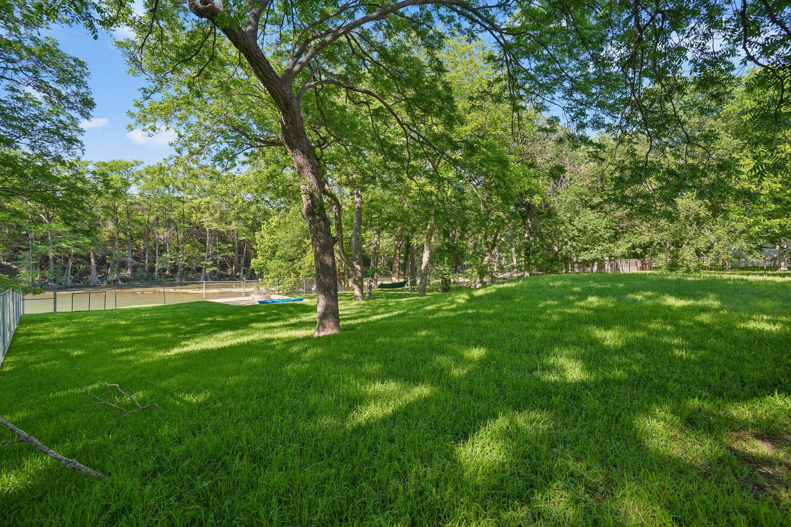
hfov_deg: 96.7
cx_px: 396
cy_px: 264
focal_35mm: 16
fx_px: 352
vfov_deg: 73.7
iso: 200
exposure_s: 1/60
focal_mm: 16
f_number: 8
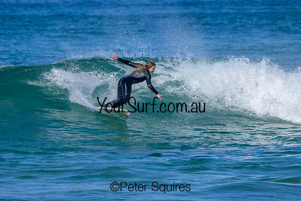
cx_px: 132
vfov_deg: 1.8
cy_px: 100
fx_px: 6440
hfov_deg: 2.7
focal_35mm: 770
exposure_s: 1/1600
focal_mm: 560
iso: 400
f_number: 8
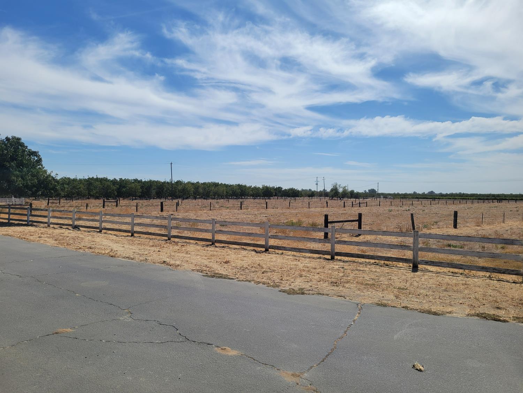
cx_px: 262
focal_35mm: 26
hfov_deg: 67.3
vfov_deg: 53.1
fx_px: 393
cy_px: 196
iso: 40
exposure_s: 1/5271
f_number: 1.8
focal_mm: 5.4
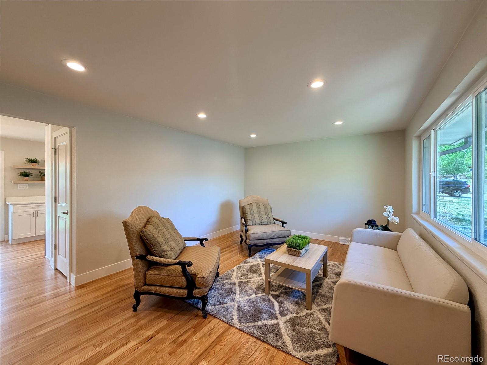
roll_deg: -0.1
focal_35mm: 14
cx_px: 244
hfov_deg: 102.1
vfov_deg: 85.7
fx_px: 197
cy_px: 182
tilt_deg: -0.6
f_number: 2.2
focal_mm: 2.22
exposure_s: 1/120
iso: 160
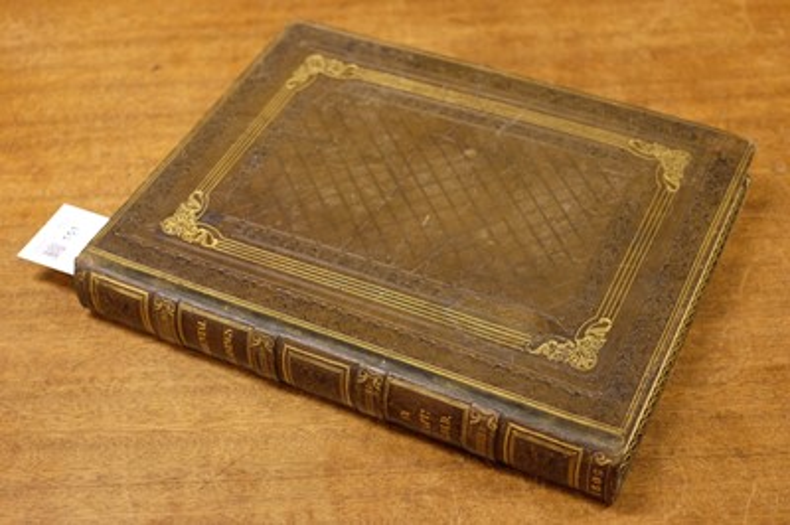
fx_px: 1162
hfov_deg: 37.5
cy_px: 262
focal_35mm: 53
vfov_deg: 25.5
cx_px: 395
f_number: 3.2
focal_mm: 35
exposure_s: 1/160
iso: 2500
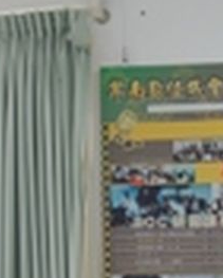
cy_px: 236
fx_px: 684
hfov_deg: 17.5
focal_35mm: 83
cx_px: 282
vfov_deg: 22.6
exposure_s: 1/50
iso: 80
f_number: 2
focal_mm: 6
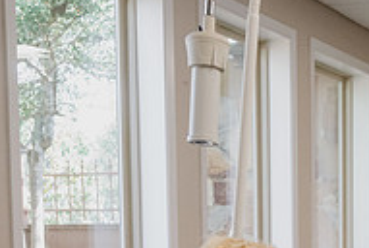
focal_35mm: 91
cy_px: 332
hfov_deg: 20.6
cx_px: 462
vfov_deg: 14.4
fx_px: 934
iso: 3600
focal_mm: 30
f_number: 6.3
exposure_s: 1/200
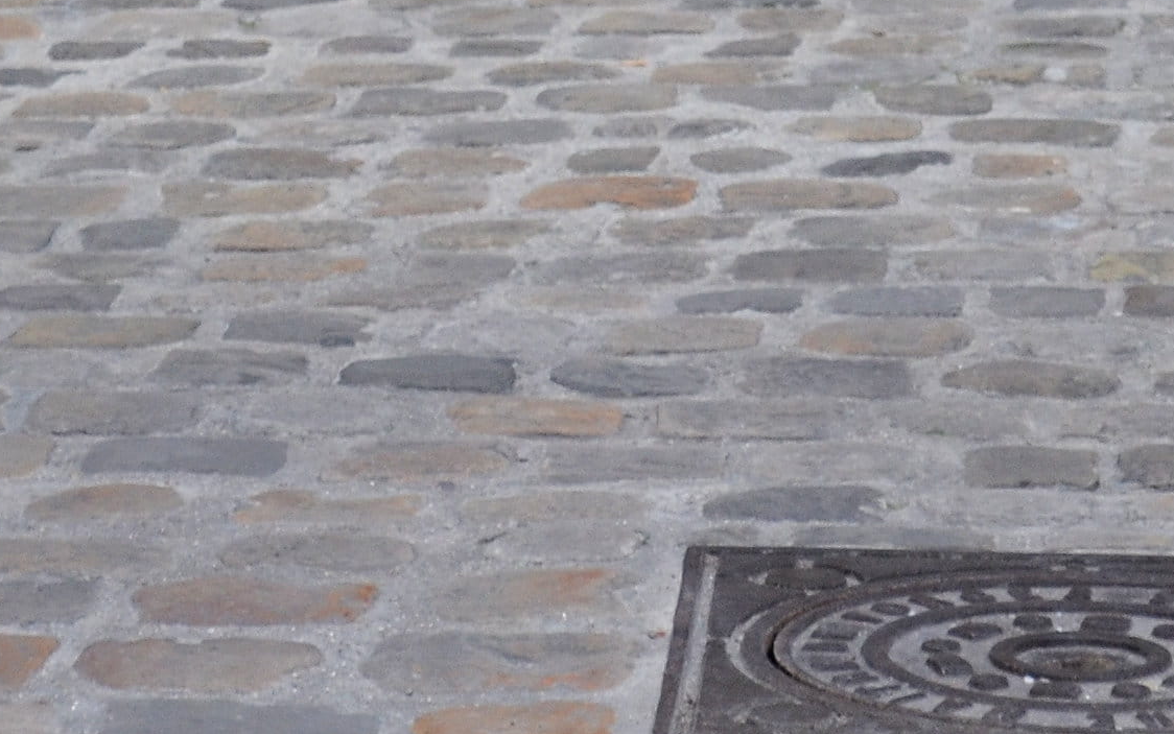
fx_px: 6848
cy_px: -684
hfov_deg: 9.8
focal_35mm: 214
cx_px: 672
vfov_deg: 6.0
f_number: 4
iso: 400
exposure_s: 1/50
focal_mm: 32
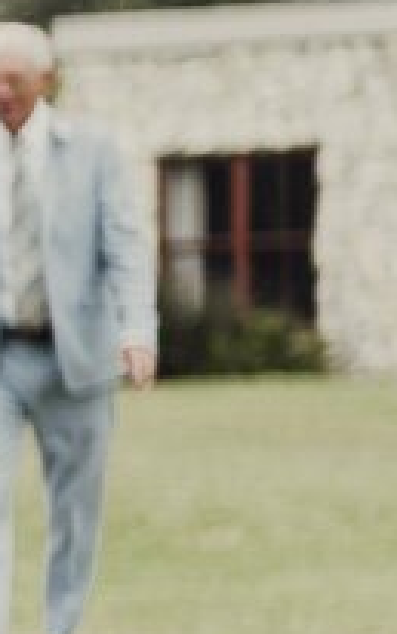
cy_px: 639
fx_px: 9560
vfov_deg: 3.8
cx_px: -1394
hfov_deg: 2.3
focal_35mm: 553
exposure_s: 1/1000
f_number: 2.8
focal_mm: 70
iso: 200
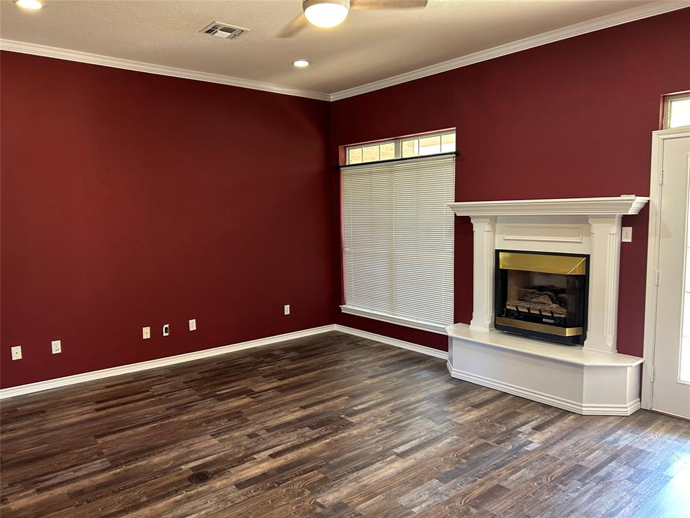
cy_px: 259
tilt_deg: -6.2
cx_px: 345
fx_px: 518
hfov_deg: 67.3
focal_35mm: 26
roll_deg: +1.3
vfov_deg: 53.1
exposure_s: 1/60
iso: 200
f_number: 1.5
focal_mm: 5.7
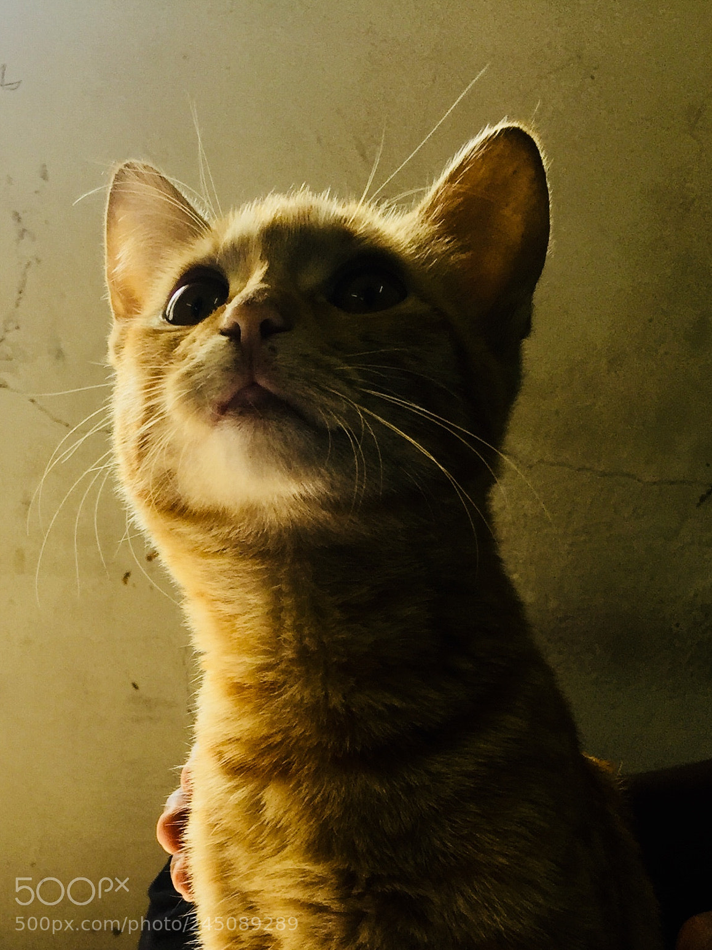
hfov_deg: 46.8
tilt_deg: -7.6
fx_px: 823
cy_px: 481
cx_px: 345
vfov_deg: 60.0
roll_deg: -3.1
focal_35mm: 30
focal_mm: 4.15
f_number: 2.2
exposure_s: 1/100
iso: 32
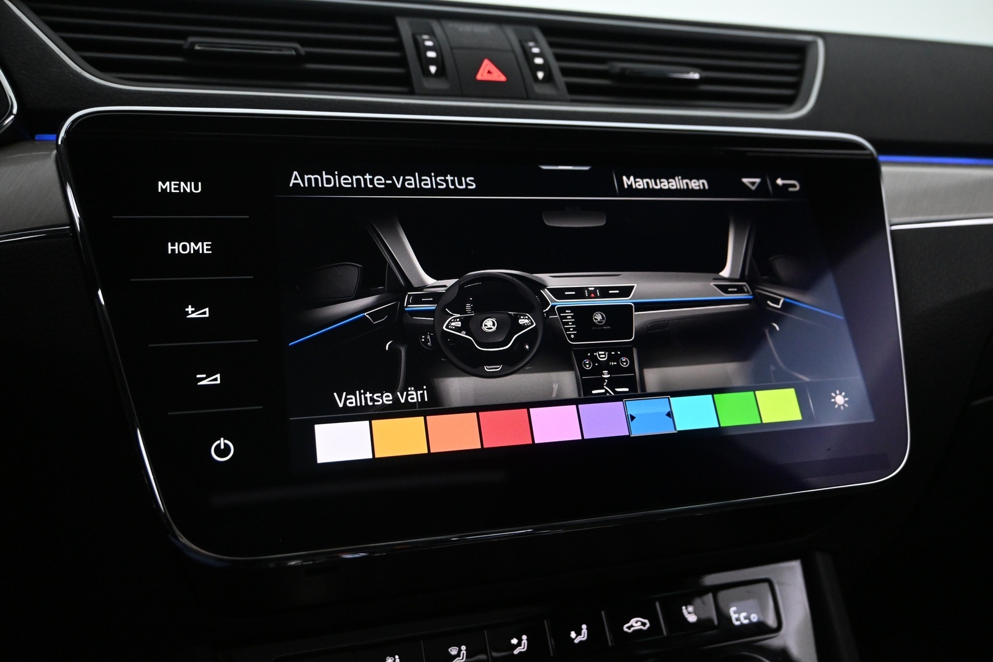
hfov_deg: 61.9
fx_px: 827
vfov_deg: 43.6
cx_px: 496
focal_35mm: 30
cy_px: 331
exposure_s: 1/60
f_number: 4
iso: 3200
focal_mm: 20
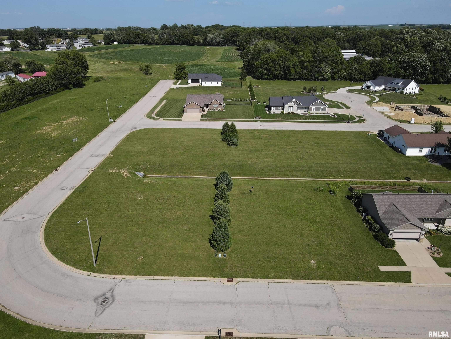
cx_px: 226
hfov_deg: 71.6
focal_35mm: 24
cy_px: 170
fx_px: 313
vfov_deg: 56.8
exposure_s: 1/1000
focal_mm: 4.5
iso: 100
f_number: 2.8
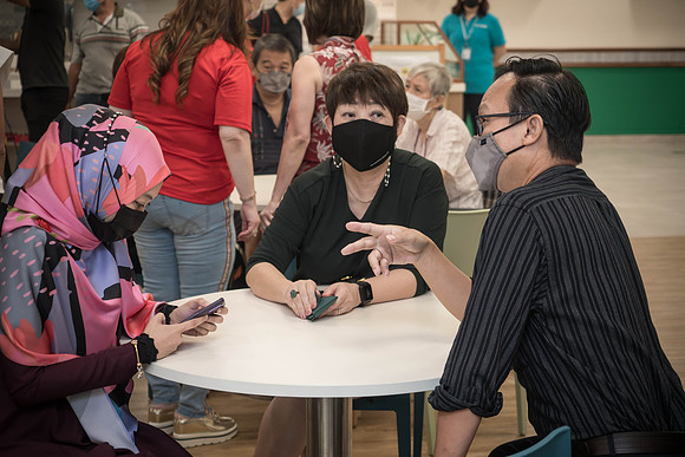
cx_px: 342
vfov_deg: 18.7
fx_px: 1386
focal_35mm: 73
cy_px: 228
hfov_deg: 27.8
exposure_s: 1/125
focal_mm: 34
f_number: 2.8
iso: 400
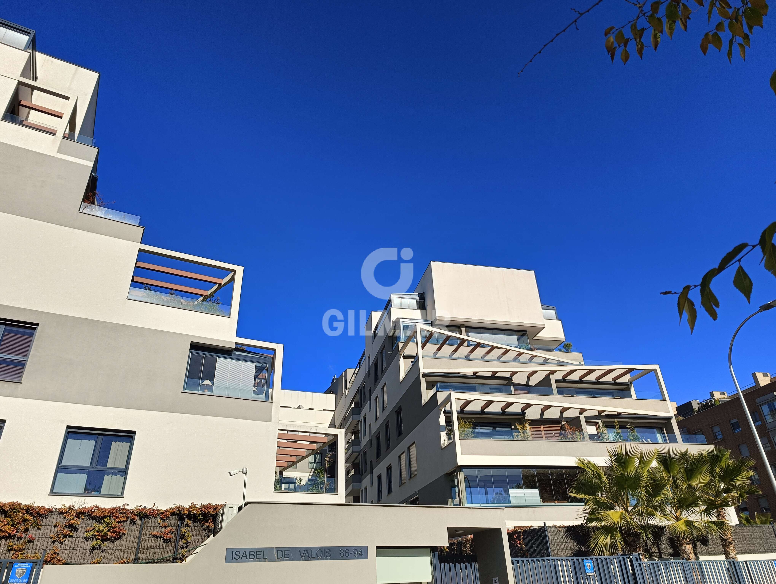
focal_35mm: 23
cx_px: 388
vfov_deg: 59.0
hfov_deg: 73.8
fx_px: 516
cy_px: 292
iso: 50
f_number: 1.69
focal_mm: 6.06
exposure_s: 1/1010
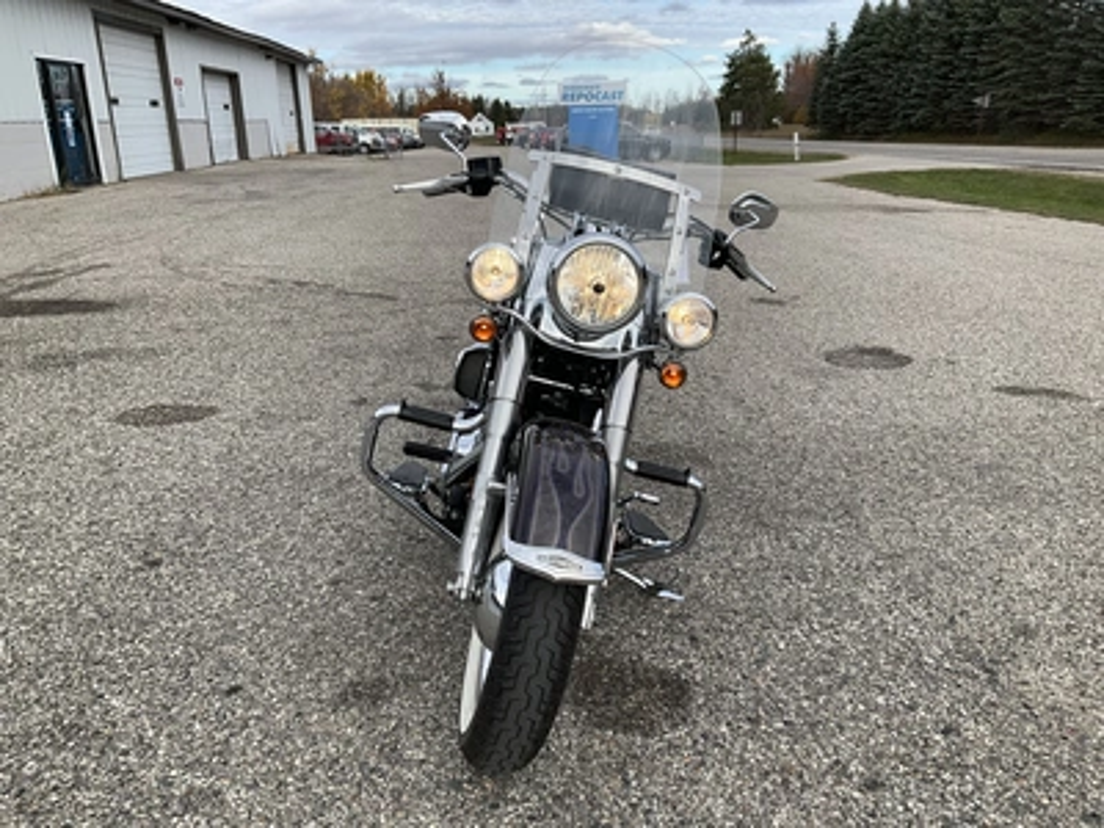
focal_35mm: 29
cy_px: 414
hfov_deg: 61.7
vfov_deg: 48.2
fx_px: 925
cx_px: 552
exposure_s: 1/1015
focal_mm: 3
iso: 25
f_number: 1.8
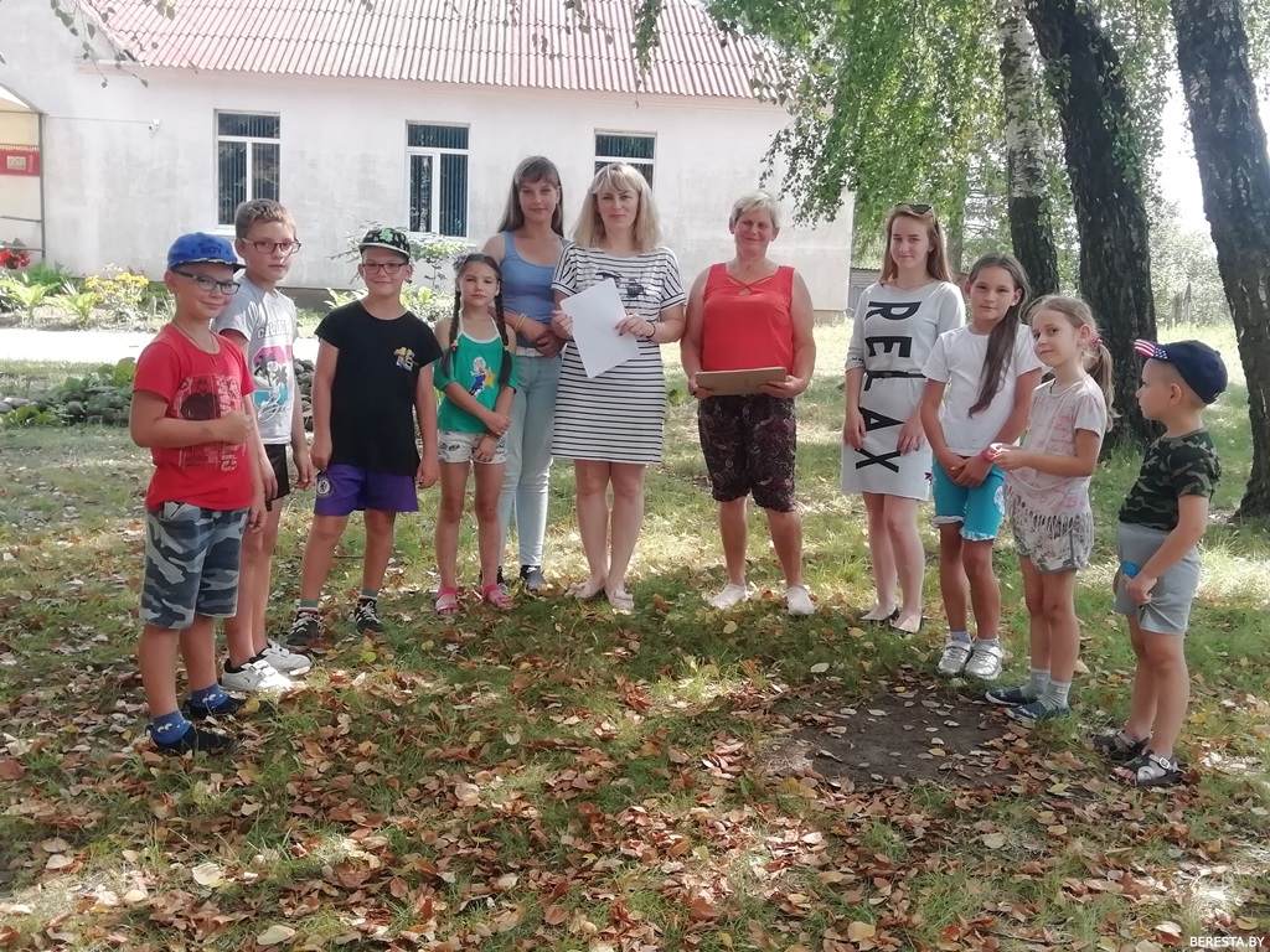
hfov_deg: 52.6
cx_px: 635
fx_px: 1284
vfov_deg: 40.7
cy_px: 476
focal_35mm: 35
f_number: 2.2
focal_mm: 3.46
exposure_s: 1/229
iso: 50
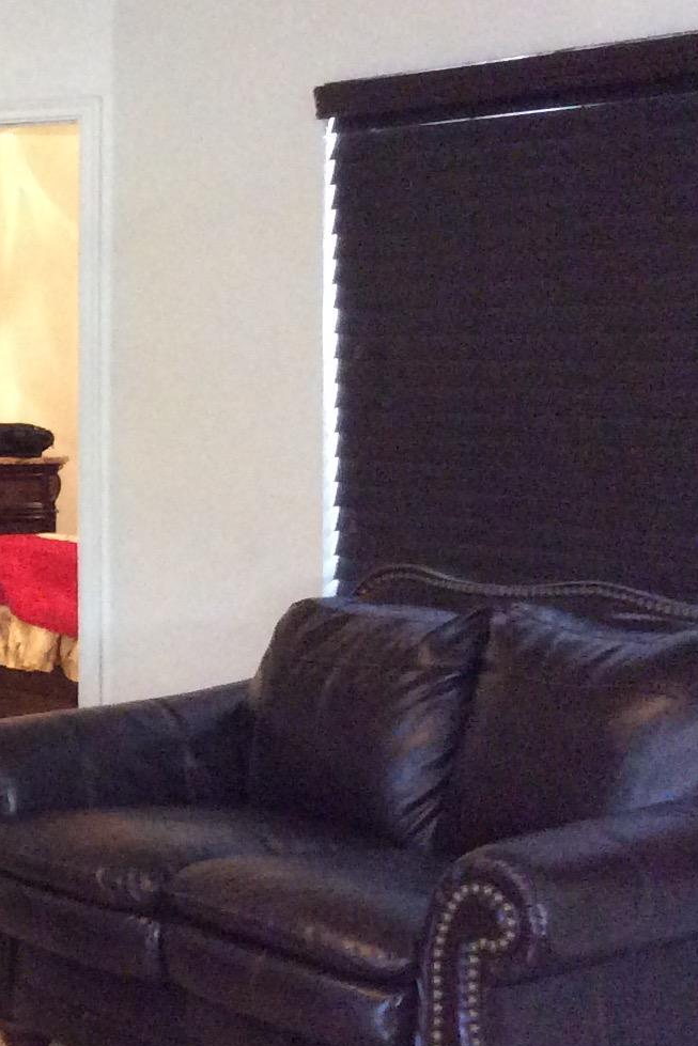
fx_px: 2558
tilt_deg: -2.6
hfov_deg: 13.9
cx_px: -548
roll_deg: +1.0
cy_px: 453
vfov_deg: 23.1
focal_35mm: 88
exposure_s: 1/15
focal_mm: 3.3
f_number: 2.4
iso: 250
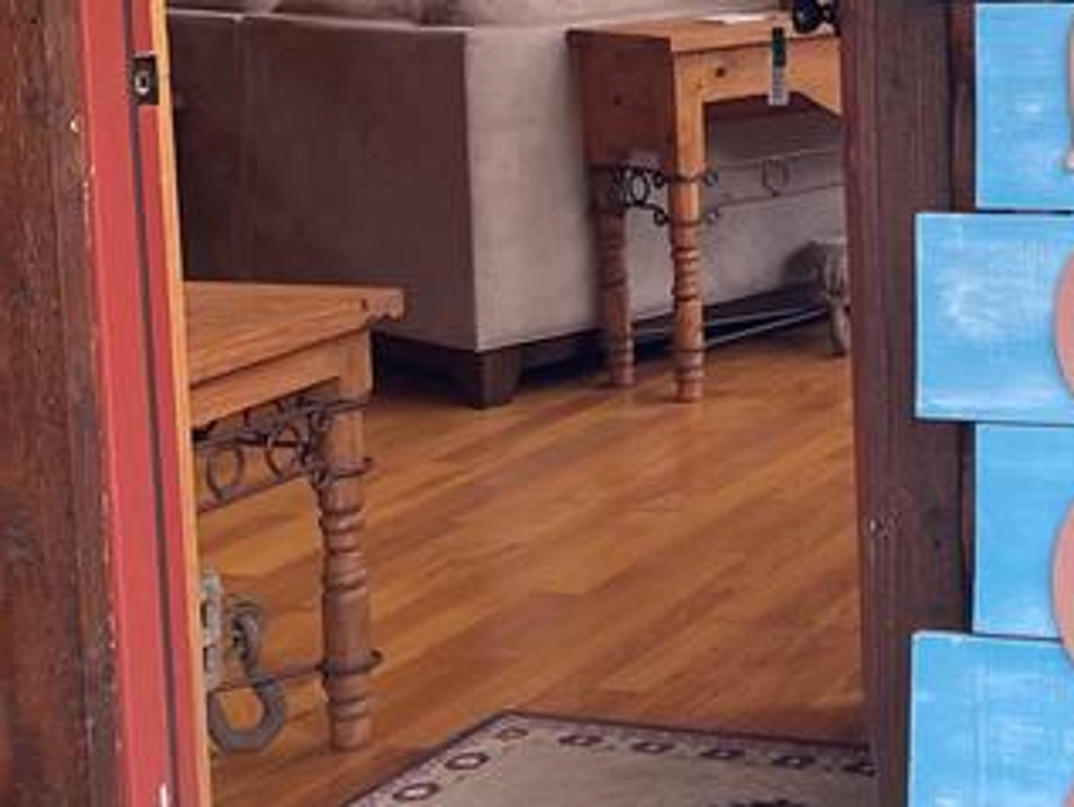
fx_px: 2607
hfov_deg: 21.7
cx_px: 1260
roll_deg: +2.1
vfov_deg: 17.2
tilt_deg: -6.0
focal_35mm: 84
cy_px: -3
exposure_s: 1/121
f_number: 1.6
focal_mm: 5.1
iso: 50
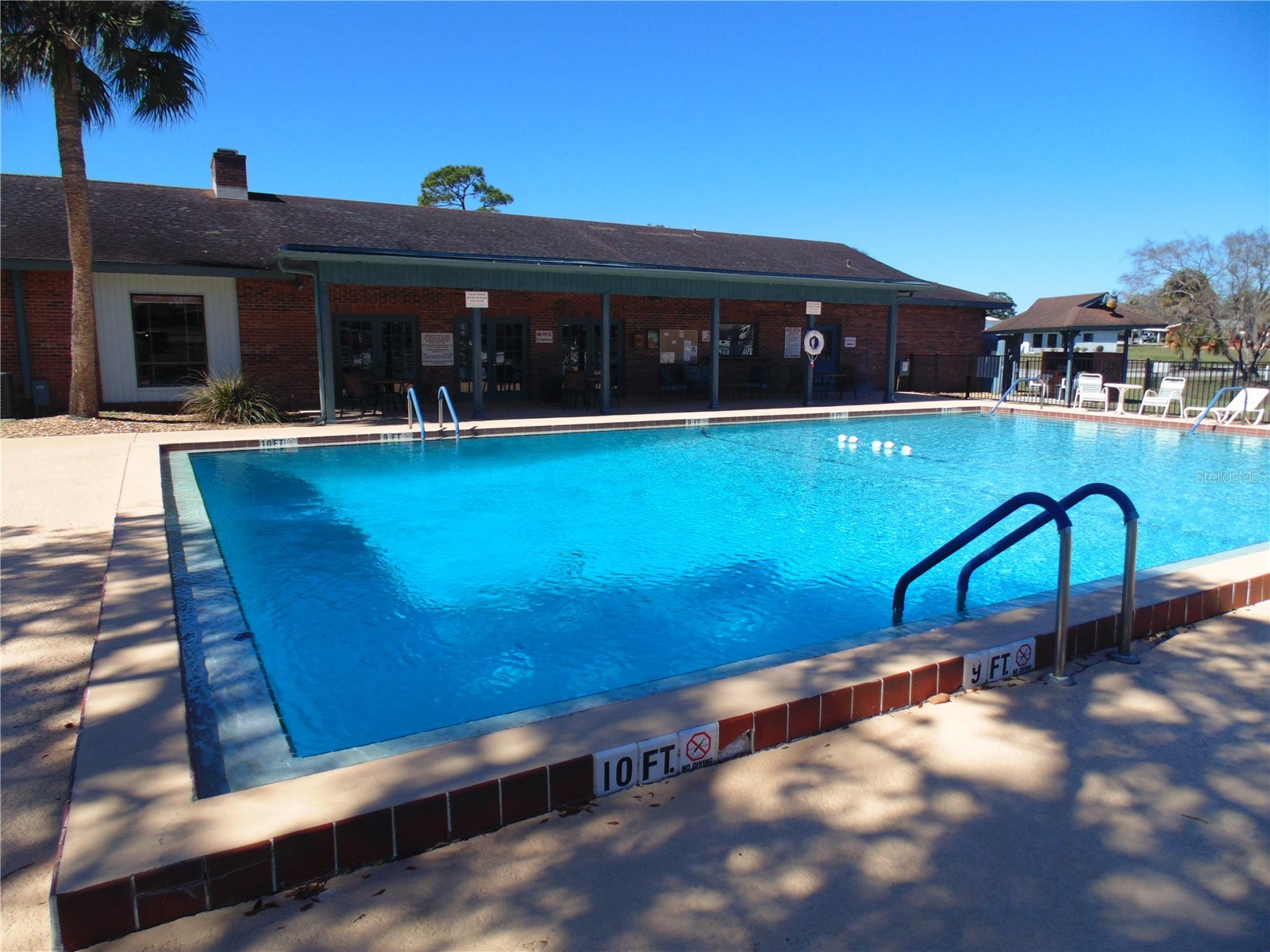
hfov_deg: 76.4
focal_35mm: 22
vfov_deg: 61.1
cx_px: 635
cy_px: 476
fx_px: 807
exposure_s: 1/125
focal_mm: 4
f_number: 9.7
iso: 80
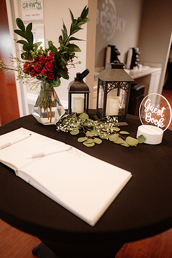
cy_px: 129
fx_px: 172
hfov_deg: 53.1
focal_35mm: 24
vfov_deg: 73.7
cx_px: 86
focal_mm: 24
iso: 500
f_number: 2.2
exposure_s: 1/250
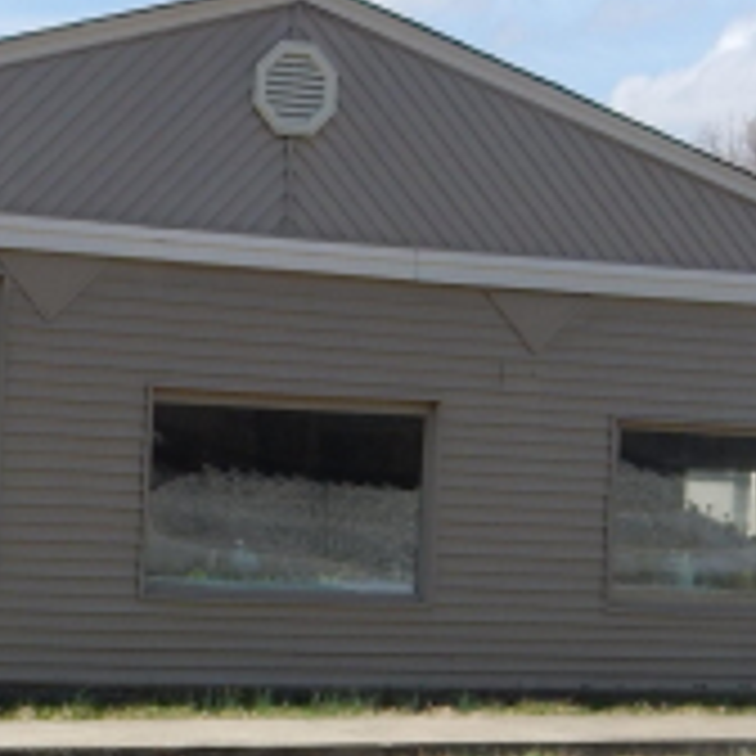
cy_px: 446
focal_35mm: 105
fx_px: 2594
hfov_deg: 15.5
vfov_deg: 16.6
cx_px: -322
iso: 125
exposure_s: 1/1000
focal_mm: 5.4
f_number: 4
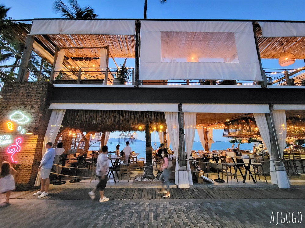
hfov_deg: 106.2
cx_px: 152
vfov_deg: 89.9
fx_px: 115
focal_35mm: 13
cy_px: 114
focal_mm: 2.2
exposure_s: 1/25
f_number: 2.2
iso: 1600
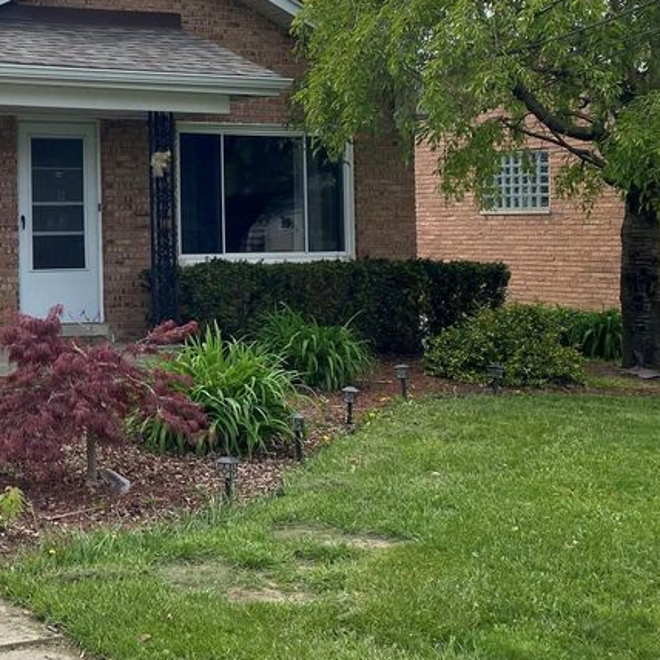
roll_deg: +0.3
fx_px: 1186
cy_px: 202
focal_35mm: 55
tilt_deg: +1.9
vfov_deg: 30.8
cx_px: -66
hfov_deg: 28.3
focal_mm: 4.25
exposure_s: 1/2463
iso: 32
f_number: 1.8
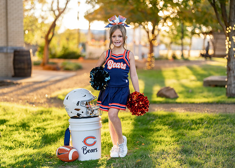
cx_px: 110
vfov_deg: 24.8
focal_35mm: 57
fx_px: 381
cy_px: 86
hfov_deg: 34.3
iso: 100
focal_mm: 50
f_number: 1.2
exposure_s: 1/500
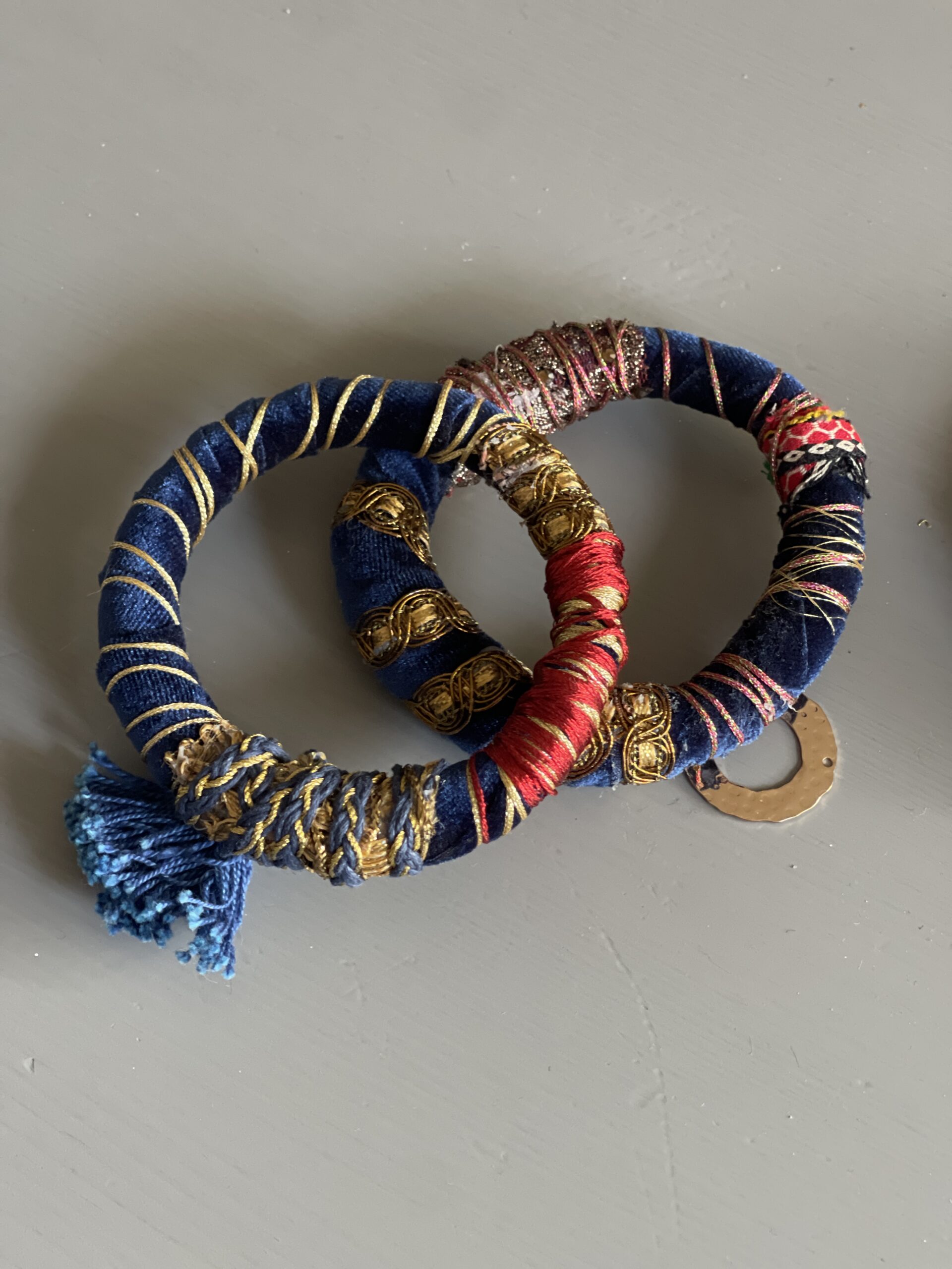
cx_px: 476
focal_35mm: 64
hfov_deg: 22.9
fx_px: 2347
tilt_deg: -63.0
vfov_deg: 30.3
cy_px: 634
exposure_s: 1/38
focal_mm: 7.5
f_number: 2.2
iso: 400
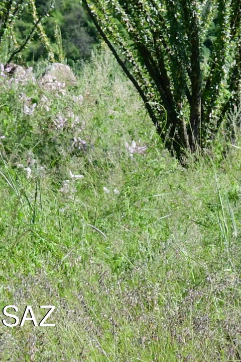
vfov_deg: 6.0
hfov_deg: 3.9
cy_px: -141
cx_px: 604
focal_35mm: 342
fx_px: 3431
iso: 800
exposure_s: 1/800
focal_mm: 55
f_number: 13
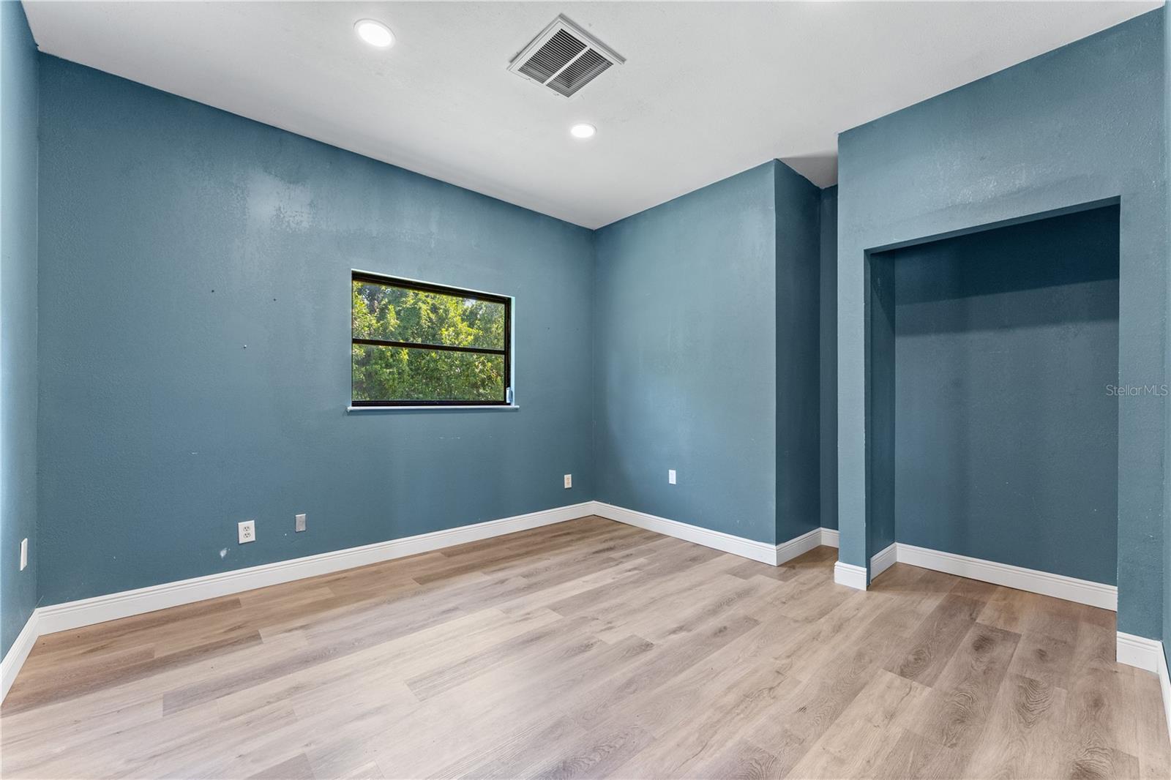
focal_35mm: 14
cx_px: 586
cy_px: 390
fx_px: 455
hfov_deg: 104.3
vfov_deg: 81.2
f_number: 10
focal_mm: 14
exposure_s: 1/10
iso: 3200
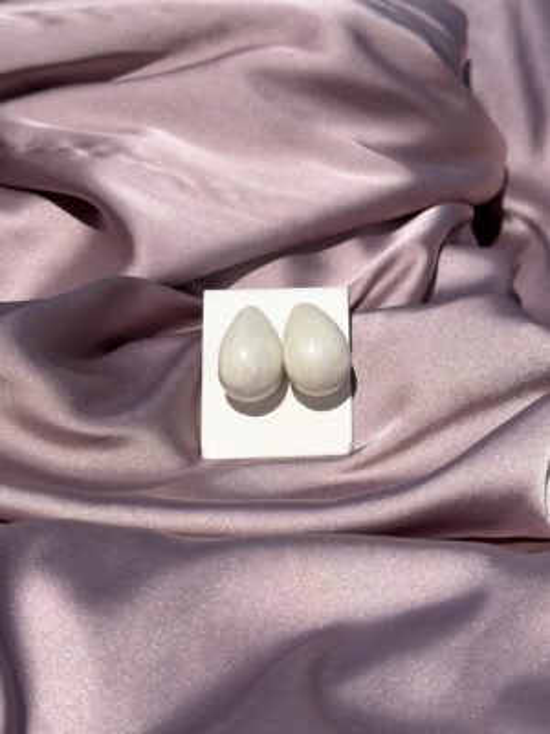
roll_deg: +1.1
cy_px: 367
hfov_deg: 30.3
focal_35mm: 48
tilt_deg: -28.1
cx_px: 275
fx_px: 1017
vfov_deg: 39.7
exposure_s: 1/16129
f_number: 1.78
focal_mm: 6.76
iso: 80
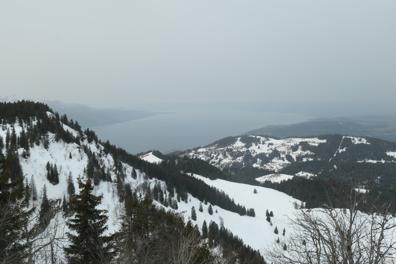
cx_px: 198
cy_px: 132
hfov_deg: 57.2
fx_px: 363
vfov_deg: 40.0
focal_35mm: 33
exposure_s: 1/1000
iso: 200
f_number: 5
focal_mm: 12
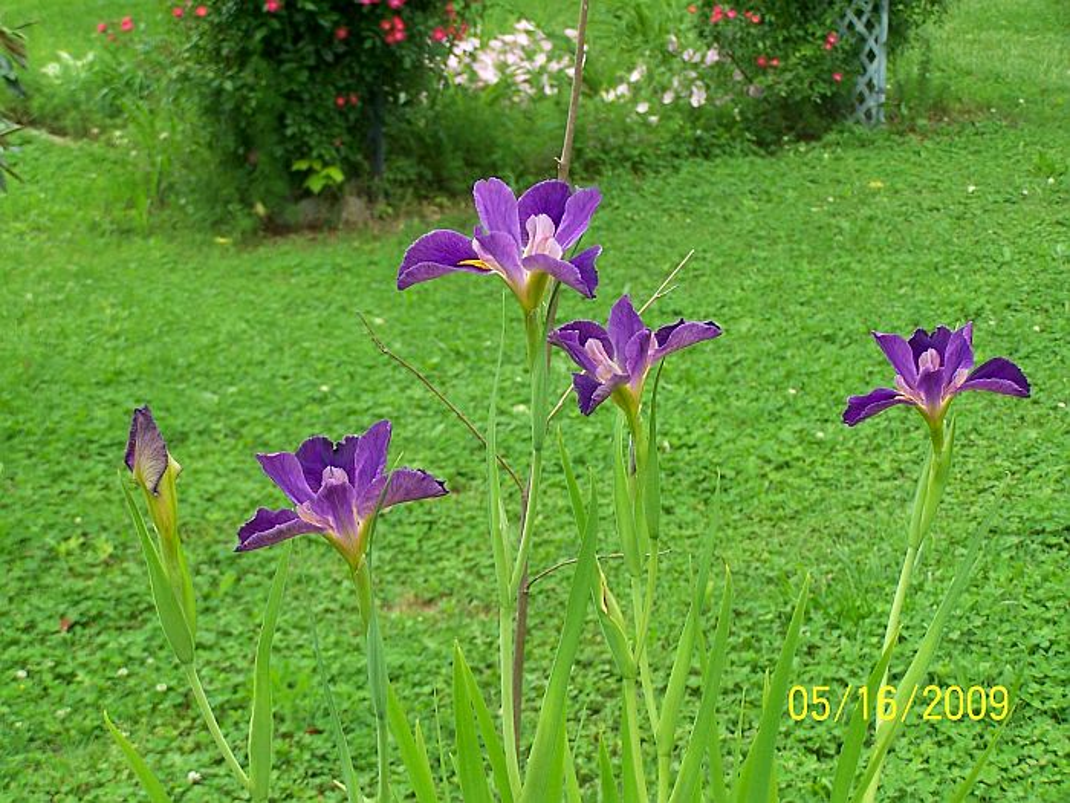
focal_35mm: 82
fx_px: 2535
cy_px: 402
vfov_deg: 18.0
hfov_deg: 23.8
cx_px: 535
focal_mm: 13.7
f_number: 3.2
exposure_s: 1/250
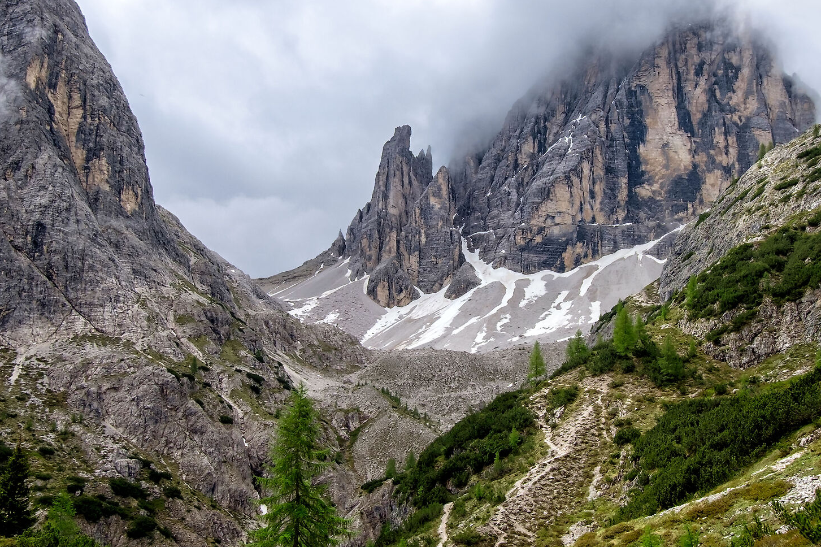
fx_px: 866
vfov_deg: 34.9
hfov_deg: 50.4
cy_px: 329
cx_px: 486
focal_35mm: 38
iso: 200
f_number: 14
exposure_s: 1/160
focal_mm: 15
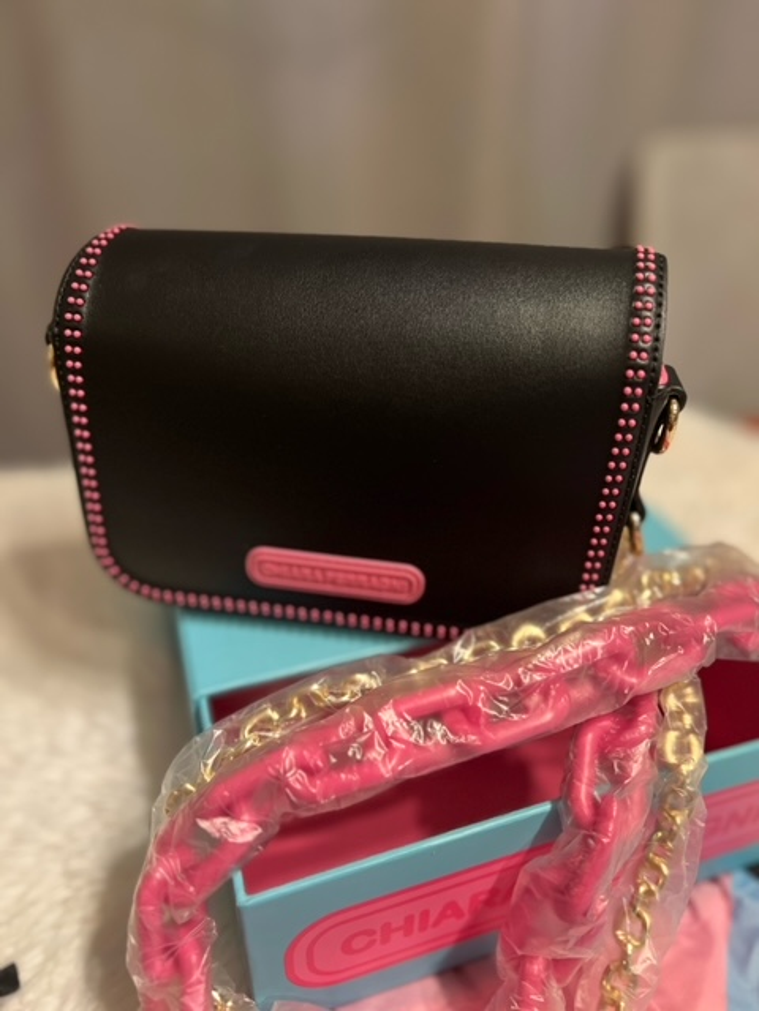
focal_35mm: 26
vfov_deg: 67.3
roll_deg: -1.0
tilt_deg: -35.6
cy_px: 506
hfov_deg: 53.1
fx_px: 760
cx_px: 380
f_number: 1.5
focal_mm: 5.7
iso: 160
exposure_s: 1/50
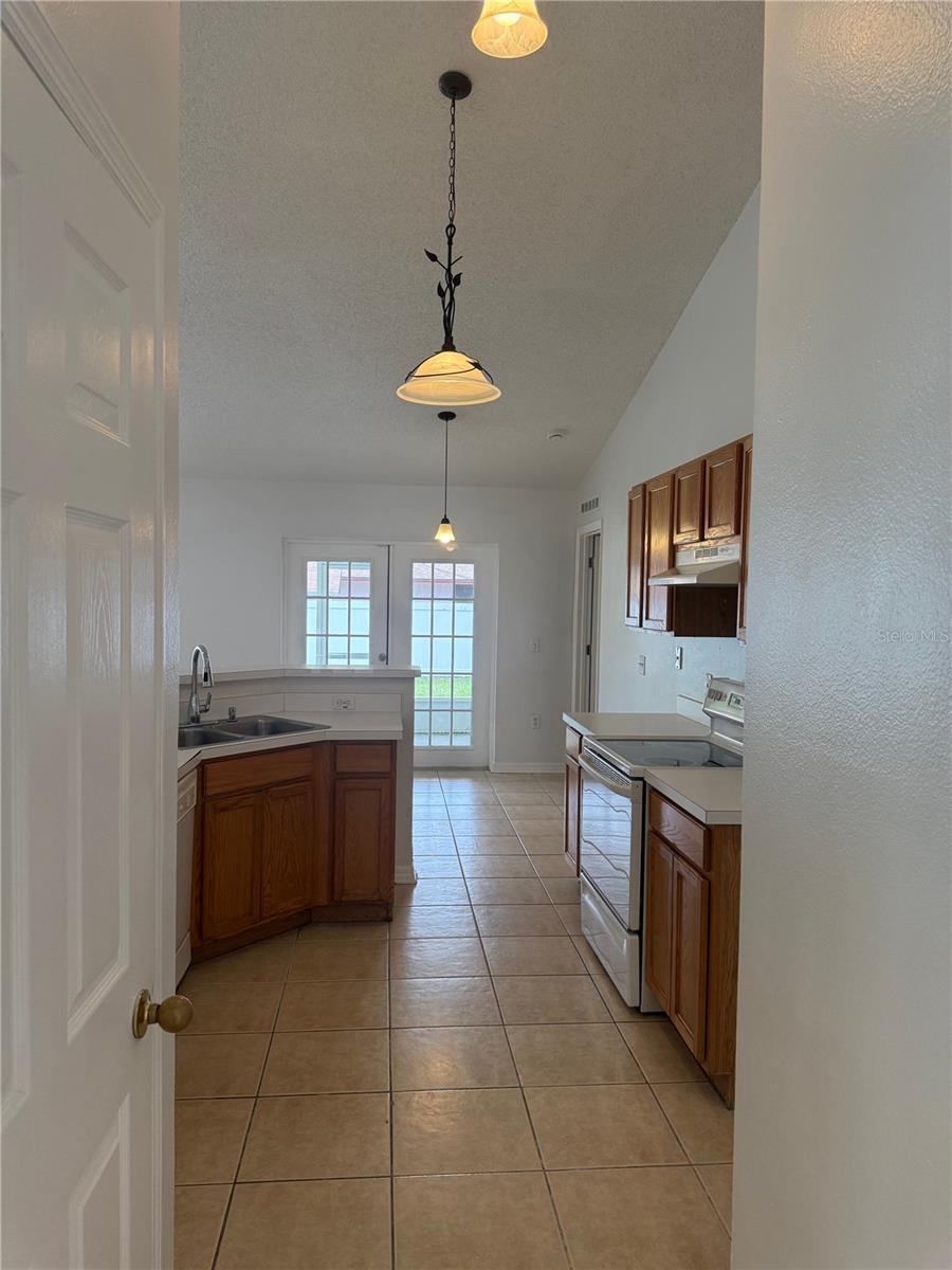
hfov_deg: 56.8
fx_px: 880
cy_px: 635
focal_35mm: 24
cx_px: 476
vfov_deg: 71.6
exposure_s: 1/237
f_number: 1.78
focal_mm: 6.76
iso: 200
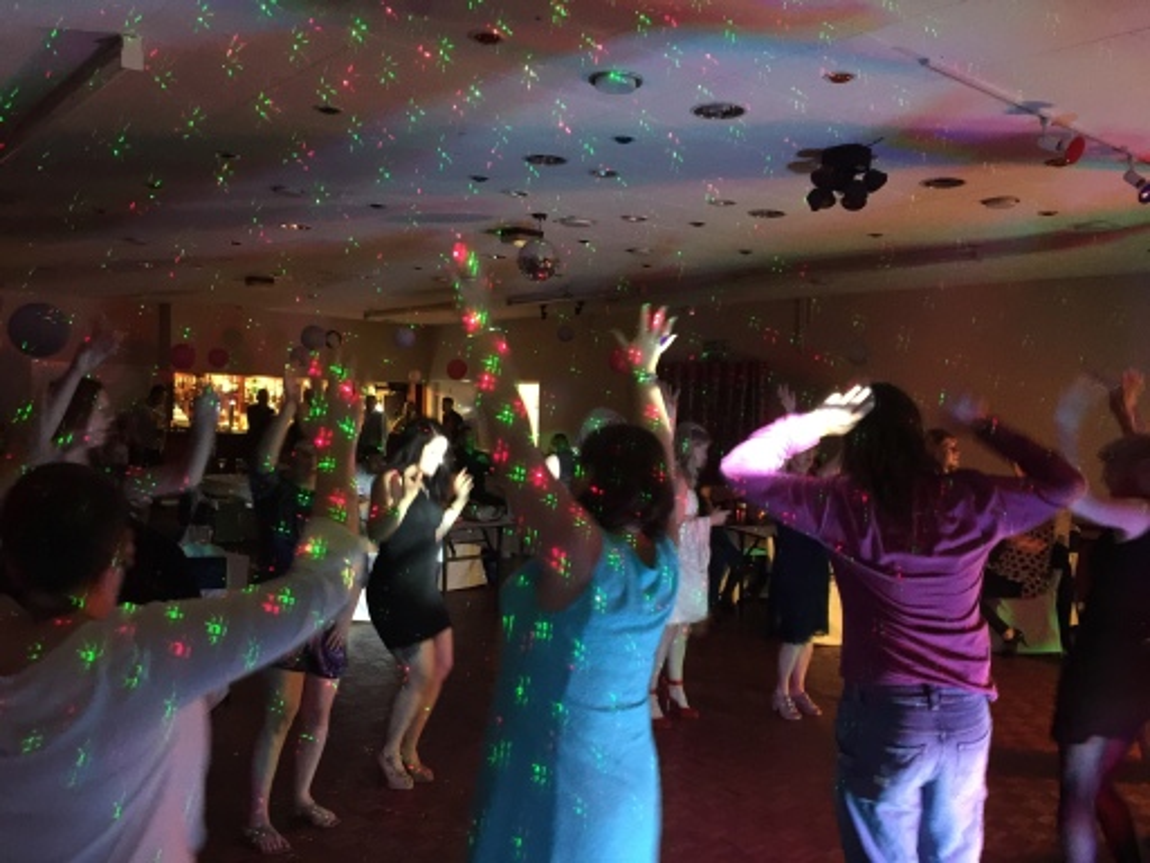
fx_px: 963
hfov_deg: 61.7
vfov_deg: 48.2
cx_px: 575
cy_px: 432
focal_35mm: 29
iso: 160
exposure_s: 1/4
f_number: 2.2
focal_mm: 4.15
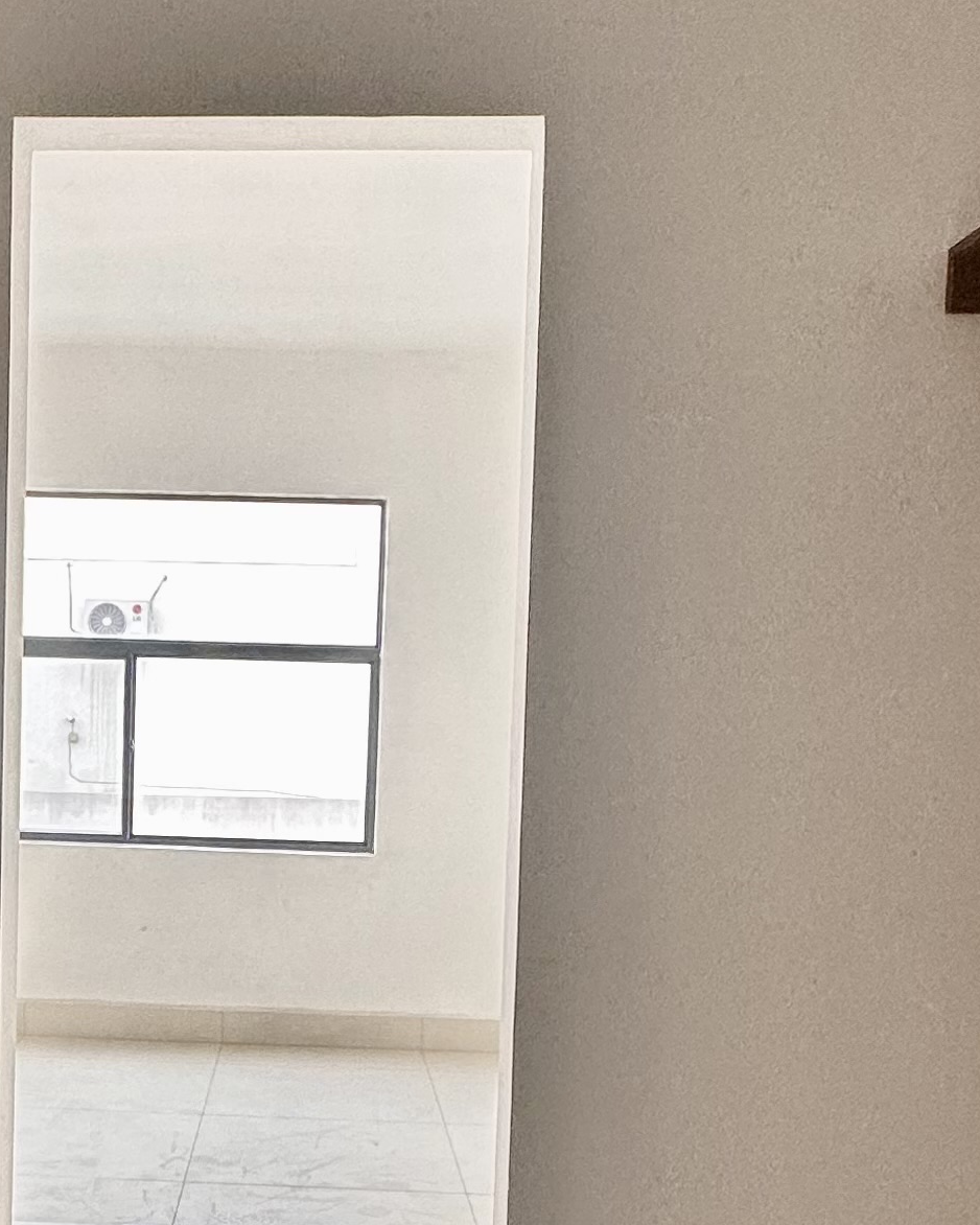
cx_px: 232
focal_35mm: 47
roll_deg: -1.5
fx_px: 1704
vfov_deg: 38.7
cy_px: 882
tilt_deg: -4.1
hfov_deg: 31.5
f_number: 2.2
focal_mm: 2.22
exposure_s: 1/120
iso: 100
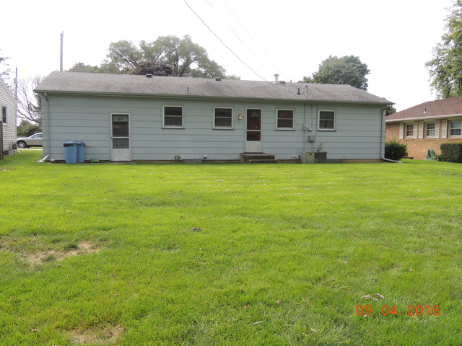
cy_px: 173
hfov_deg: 60.0
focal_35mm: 30
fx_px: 400
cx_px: 231
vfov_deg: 46.8
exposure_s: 1/400
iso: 100
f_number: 3.1
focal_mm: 5.3
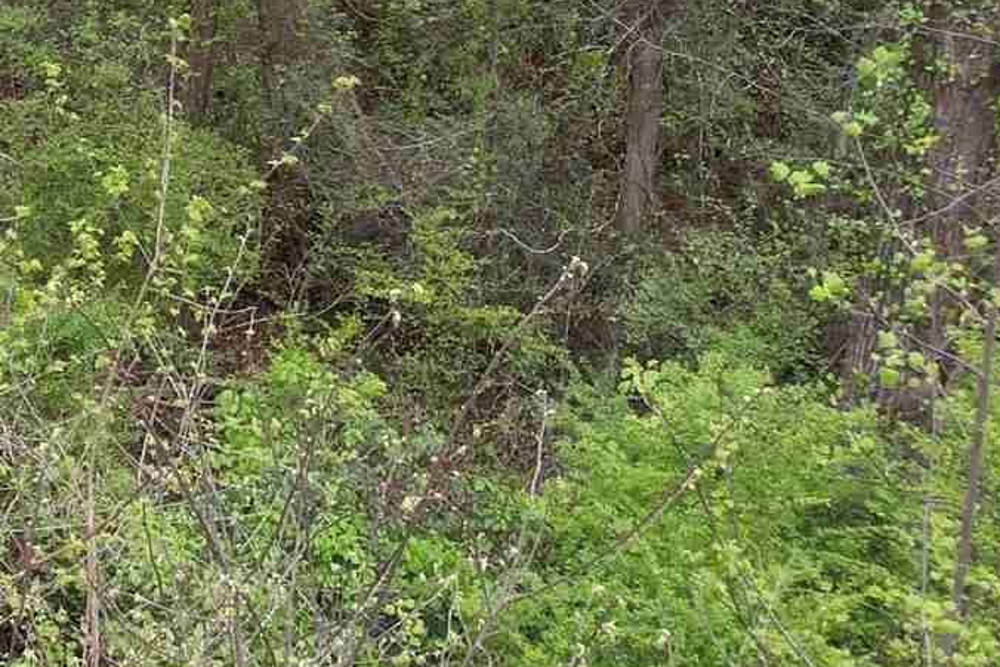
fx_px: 2778
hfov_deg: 19.5
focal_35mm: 100
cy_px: -77
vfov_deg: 13.4
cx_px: -118
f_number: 2.8
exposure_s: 1/160
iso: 100
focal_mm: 8.38
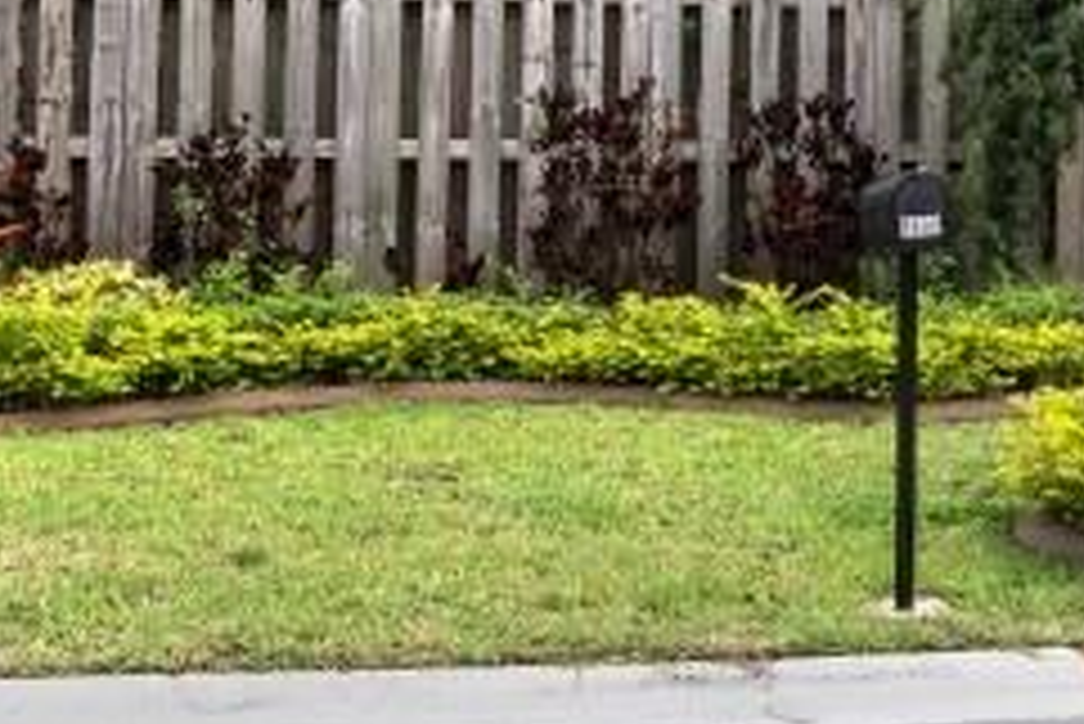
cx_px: 965
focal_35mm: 70
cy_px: -52
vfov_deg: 18.8
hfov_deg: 27.8
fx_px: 2113
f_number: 8
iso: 160
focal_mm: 11
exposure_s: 1/500
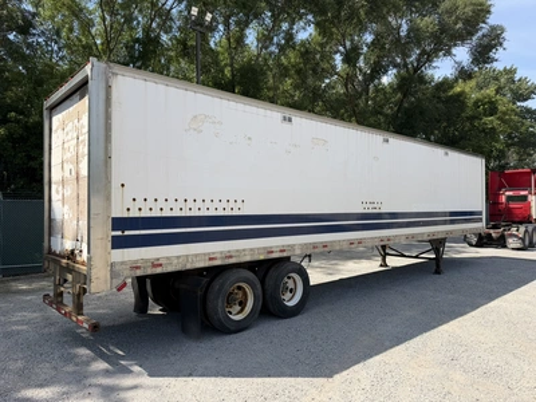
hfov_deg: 71.6
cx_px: 268
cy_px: 201
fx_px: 372
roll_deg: +1.1
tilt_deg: +2.2
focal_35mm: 24
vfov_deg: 56.8
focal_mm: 6.76
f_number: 1.78
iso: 80
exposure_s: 1/3584
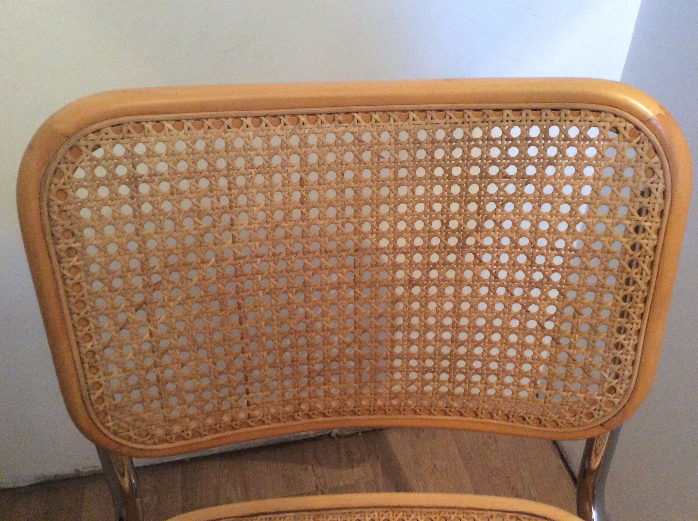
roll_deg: +1.4
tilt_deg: -37.2
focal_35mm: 32
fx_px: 644
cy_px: 260
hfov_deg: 56.9
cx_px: 349
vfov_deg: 44.1
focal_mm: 3.3
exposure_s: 1/20
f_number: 2.4
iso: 250
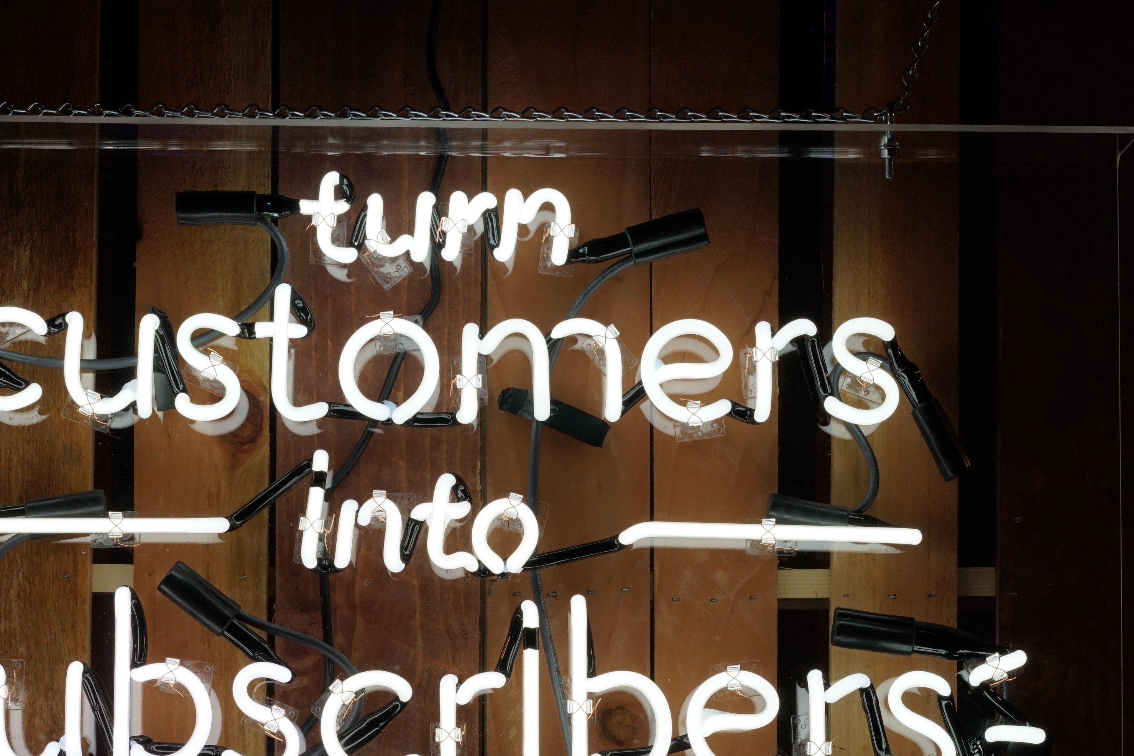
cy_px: 469
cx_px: 439
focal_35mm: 101
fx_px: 3181
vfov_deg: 13.5
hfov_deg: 20.2
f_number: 11
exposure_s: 1/80
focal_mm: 50
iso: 640
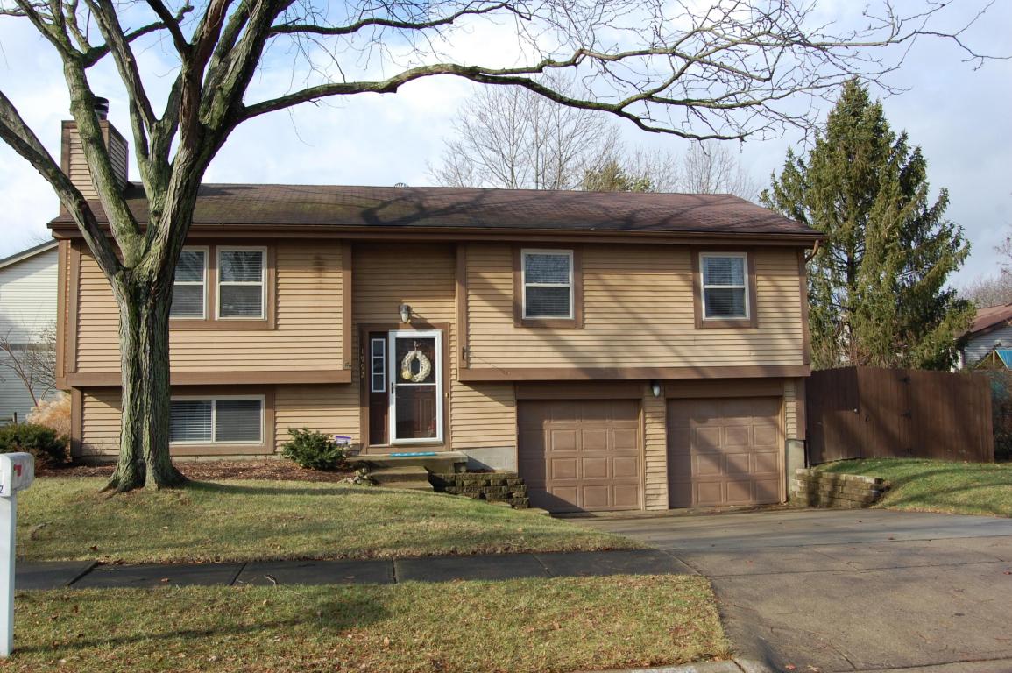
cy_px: 336
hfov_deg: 57.3
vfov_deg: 39.9
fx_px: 927
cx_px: 506
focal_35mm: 33
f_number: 8
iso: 200
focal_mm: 22
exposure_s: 1/250
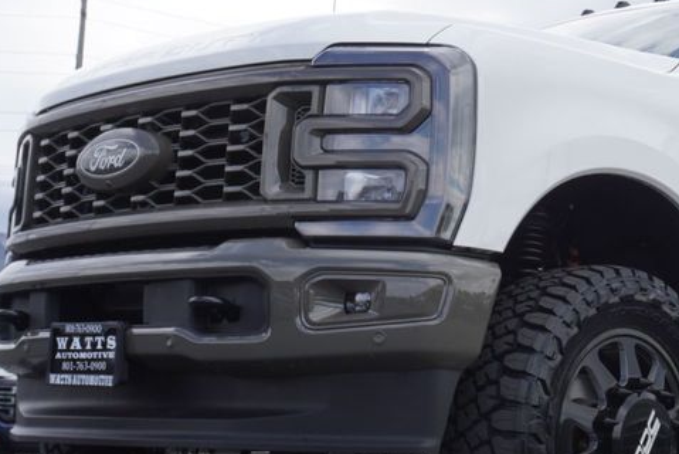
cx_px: 602
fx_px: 1453
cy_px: 267
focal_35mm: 77
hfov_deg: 25.5
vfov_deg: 17.7
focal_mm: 24
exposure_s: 1/200
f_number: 7.1
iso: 100
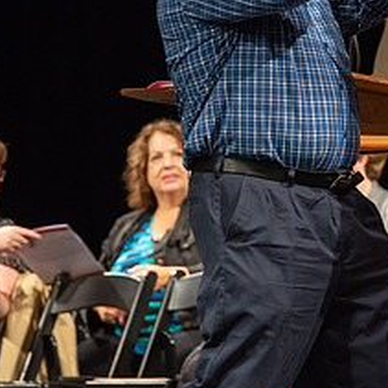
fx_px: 5707
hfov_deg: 3.9
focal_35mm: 450
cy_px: 42
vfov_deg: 3.9
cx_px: 330
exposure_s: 1/100
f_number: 4
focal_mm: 170
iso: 1600
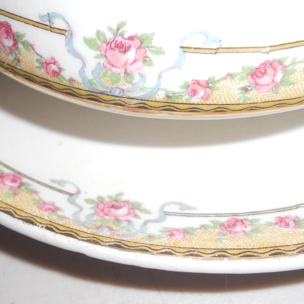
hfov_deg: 35.8
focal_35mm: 47
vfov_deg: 36.1
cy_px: 151
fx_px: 467
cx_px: 106
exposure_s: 1/25
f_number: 8.8
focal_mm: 5.8
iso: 80
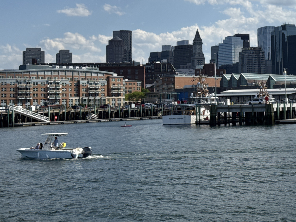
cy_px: 48
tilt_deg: +5.1
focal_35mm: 78
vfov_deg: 18.7
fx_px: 667
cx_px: 235
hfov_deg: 24.6
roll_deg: +2.0
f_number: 1.78
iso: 64
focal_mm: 6.76
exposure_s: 1/8772
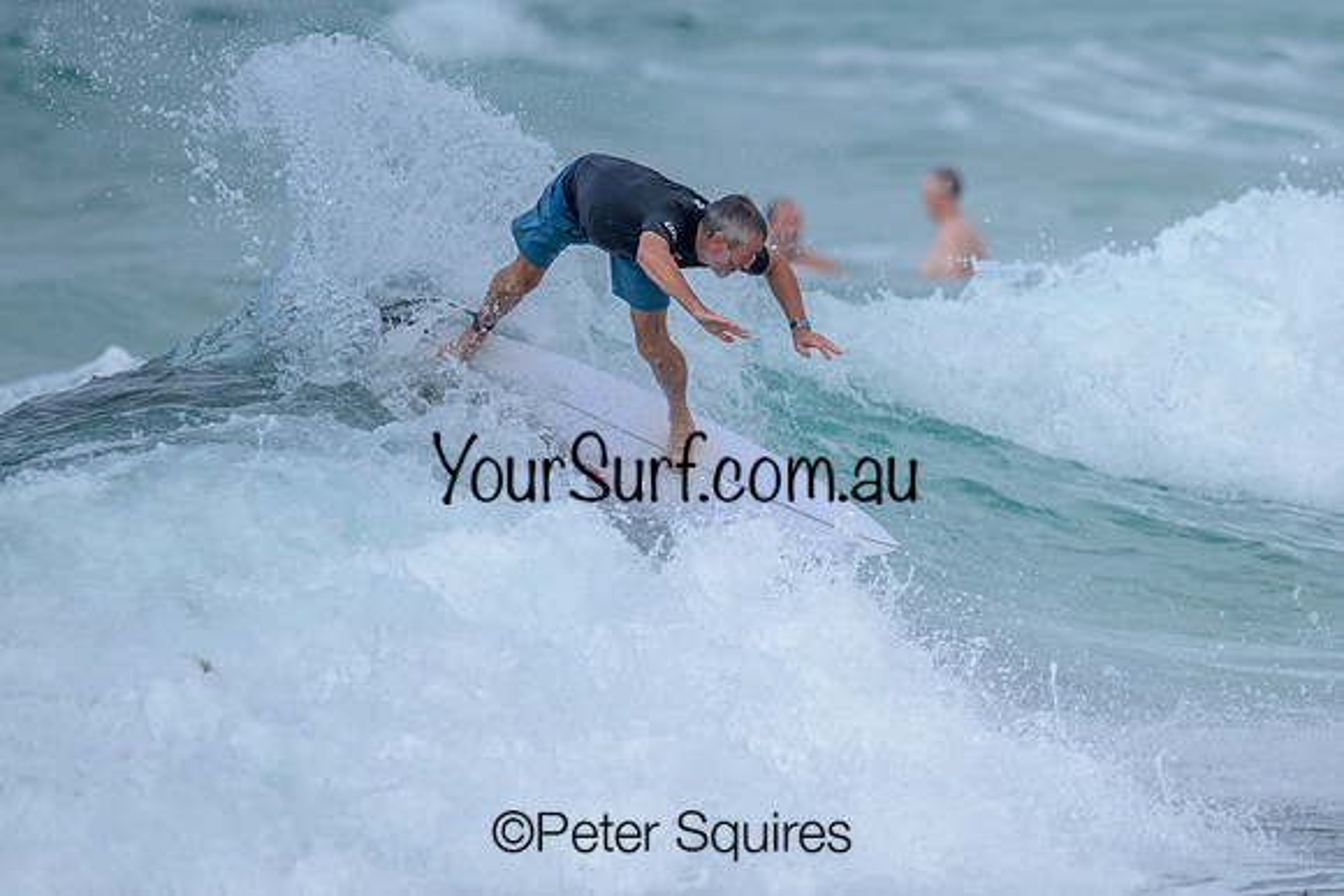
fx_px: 40972
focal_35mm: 1097
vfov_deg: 1.3
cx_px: 922
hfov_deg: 1.9
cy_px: 524
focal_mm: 800
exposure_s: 1/2000
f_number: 6.3
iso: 180
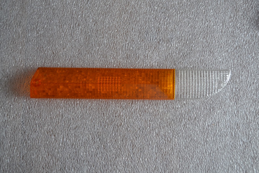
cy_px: 86
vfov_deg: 34.2
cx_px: 130
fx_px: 281
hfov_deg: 49.6
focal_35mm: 39
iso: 720
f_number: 4.2
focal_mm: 26
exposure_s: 1/60
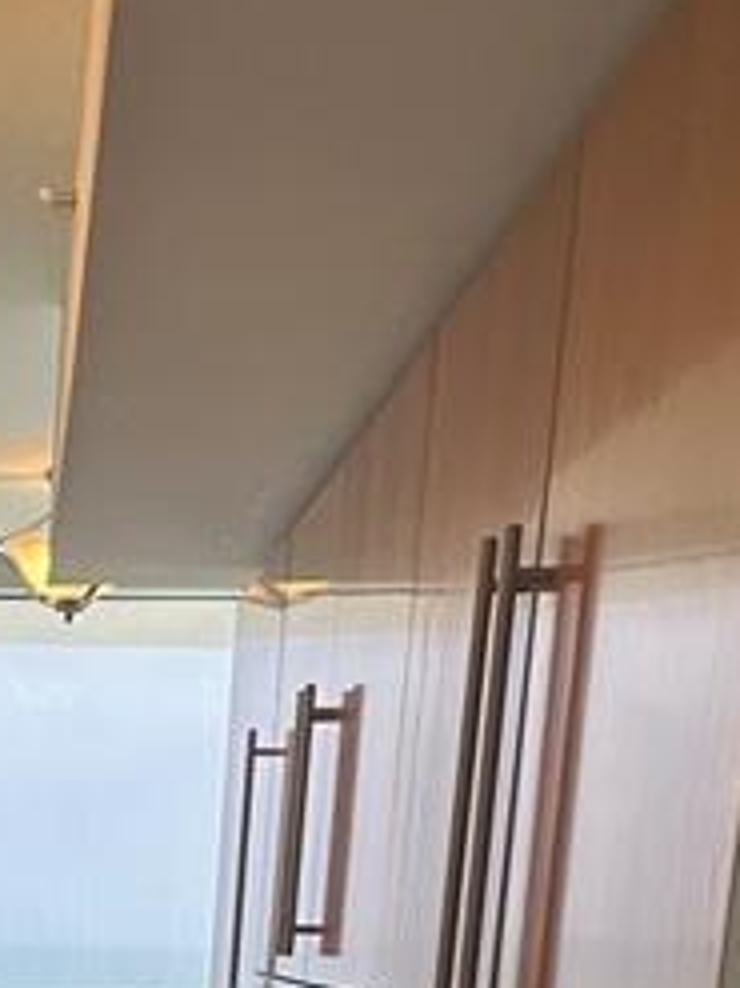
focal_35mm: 68
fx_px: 1940
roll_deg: -1.2
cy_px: 1388
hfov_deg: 19.4
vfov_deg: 23.9
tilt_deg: -15.1
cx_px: -304
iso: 40
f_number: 2.2
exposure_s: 1/188
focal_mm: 2.22
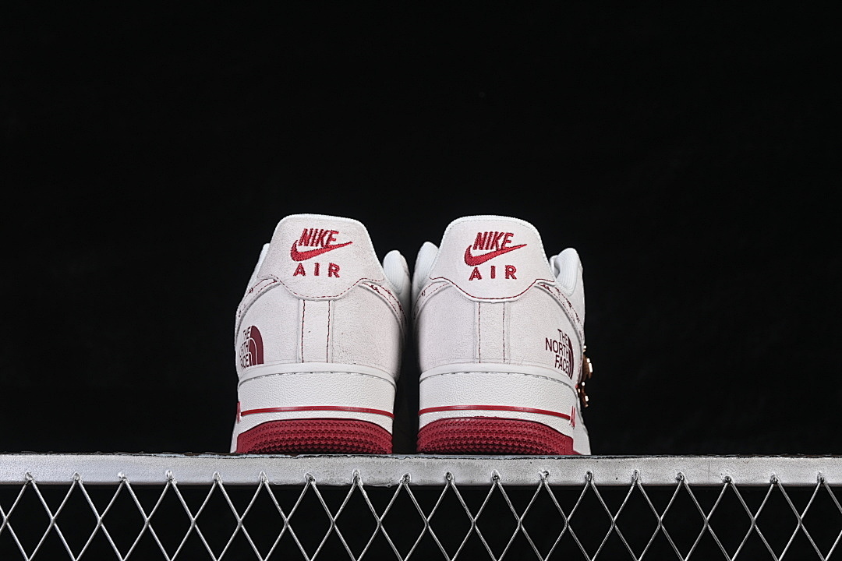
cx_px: 421
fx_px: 1754
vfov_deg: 18.2
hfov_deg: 27.0
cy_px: 280
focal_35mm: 75
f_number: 8
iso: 160
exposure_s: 1/80
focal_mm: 50
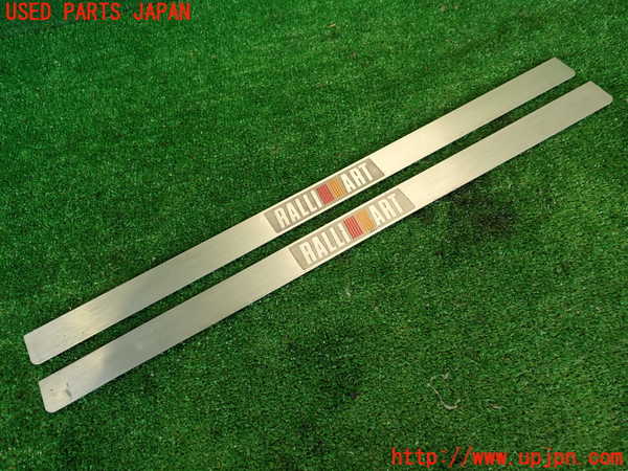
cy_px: 236
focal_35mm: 32
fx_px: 581
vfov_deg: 44.2
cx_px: 314
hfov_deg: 56.8
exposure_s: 1/60
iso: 200
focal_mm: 5.79
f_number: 2.4
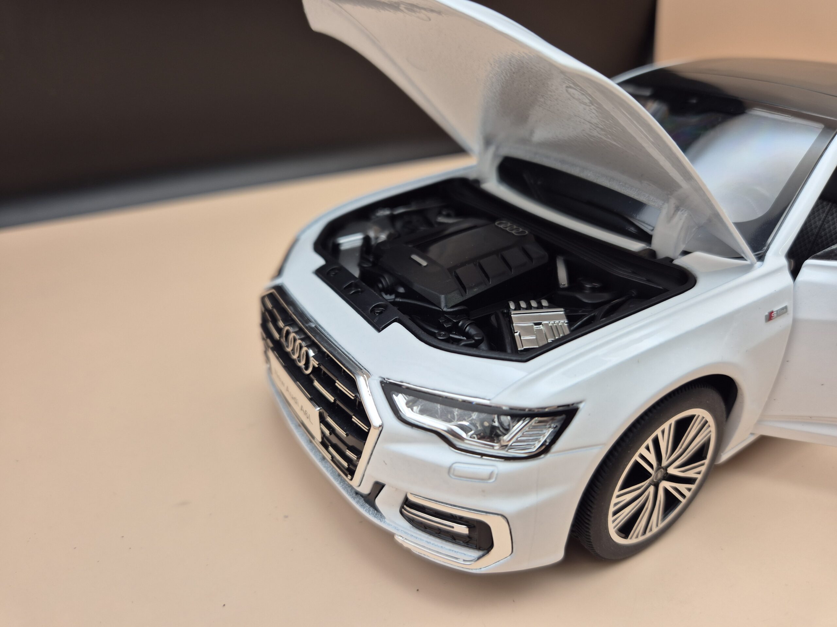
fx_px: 556
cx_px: 418
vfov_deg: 58.9
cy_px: 314
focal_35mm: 23
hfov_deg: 73.9
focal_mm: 5.4
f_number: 1.8
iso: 25
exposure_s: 1/100
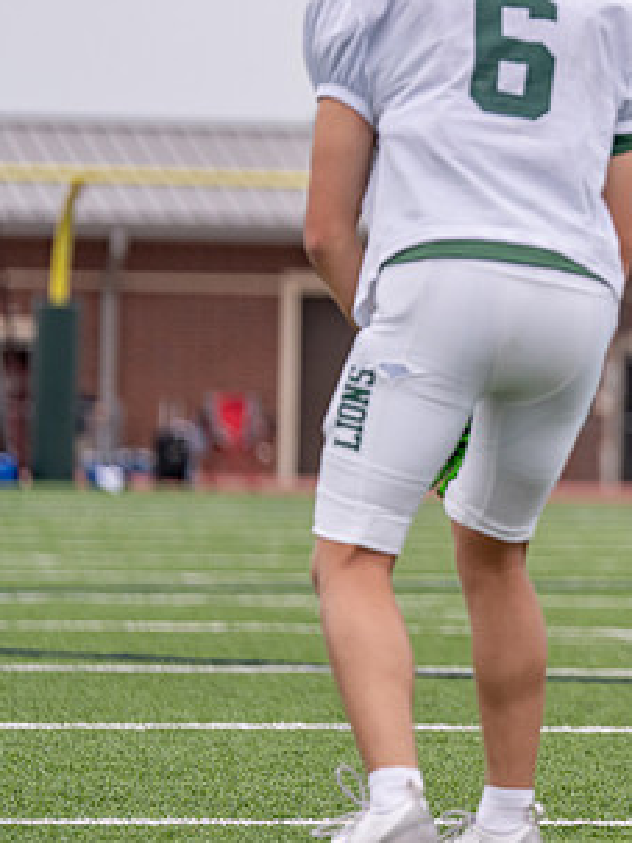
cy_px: 228
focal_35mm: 354
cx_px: 993
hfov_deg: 4.2
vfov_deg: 5.6
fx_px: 8624
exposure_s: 1/3200
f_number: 2.8
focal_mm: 146
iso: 250
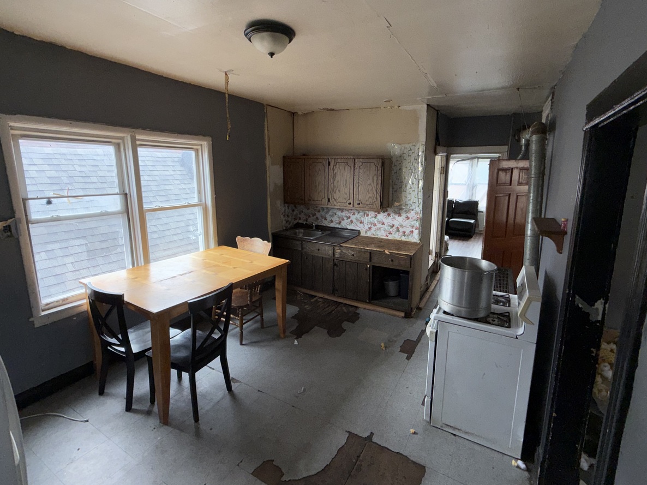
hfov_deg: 91.0
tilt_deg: -12.0
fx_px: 318
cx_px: 340
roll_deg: -0.8
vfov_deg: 74.6
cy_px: 225
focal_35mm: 17
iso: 40
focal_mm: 2.22
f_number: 2.2
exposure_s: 1/122
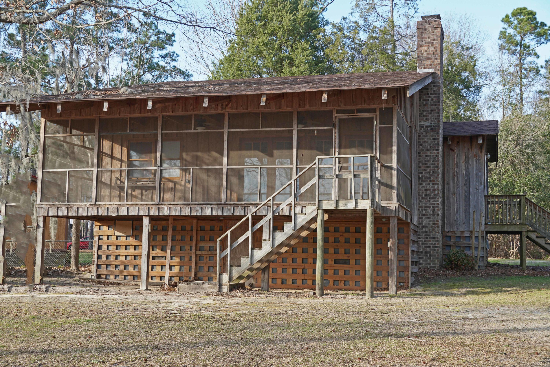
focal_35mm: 51
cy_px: 184
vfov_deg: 26.5
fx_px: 779
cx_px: 275
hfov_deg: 38.9
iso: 100
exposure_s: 1/80
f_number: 5.6
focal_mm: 34
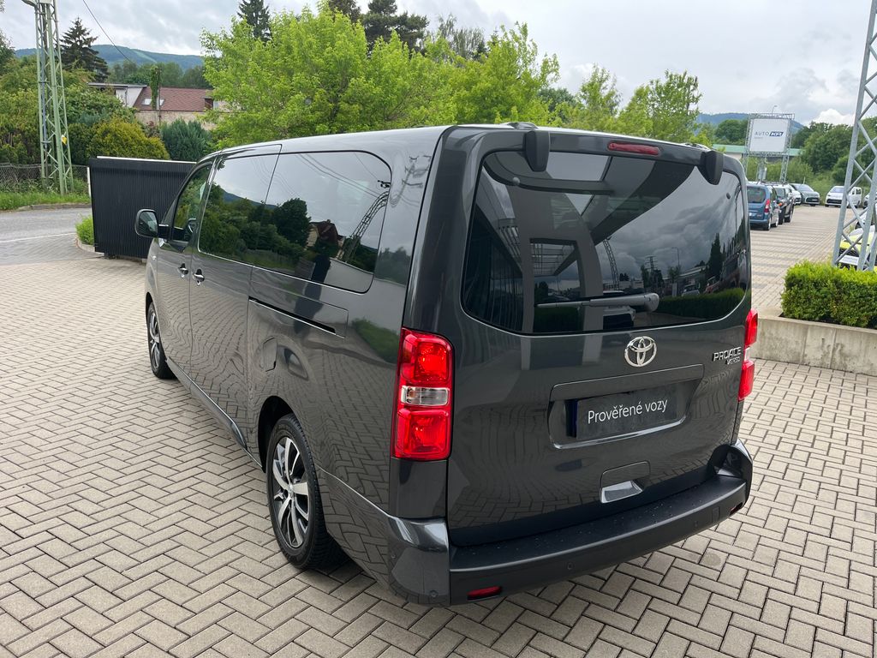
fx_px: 659
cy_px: 329
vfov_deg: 53.1
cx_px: 438
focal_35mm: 26
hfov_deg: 67.3
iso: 50
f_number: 1.6
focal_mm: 5.1
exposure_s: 1/710
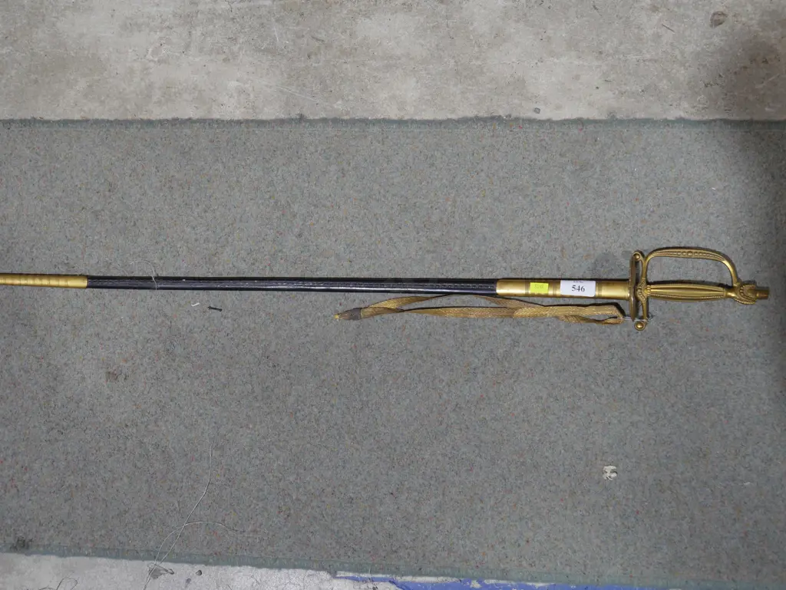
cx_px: 393
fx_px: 954
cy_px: 295
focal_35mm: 42
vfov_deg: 34.4
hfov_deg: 44.8
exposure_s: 1/60
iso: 500
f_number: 4.6
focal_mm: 21
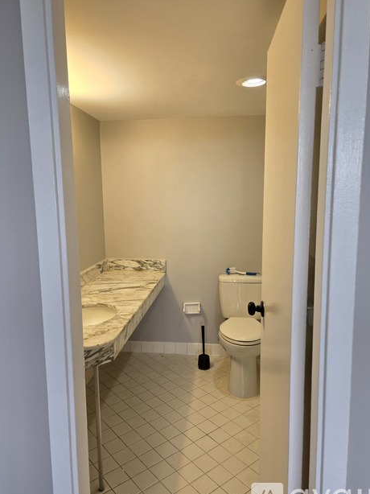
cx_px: 180
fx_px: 357
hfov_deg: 54.8
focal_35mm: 25
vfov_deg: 69.4
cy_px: 247
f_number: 1.8
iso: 64
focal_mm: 5.4
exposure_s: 1/120
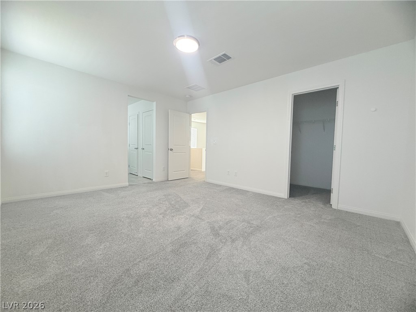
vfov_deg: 85.7
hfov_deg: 102.1
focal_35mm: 14
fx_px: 168
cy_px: 156
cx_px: 208
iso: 250
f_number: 2.2
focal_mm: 2.22
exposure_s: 1/120
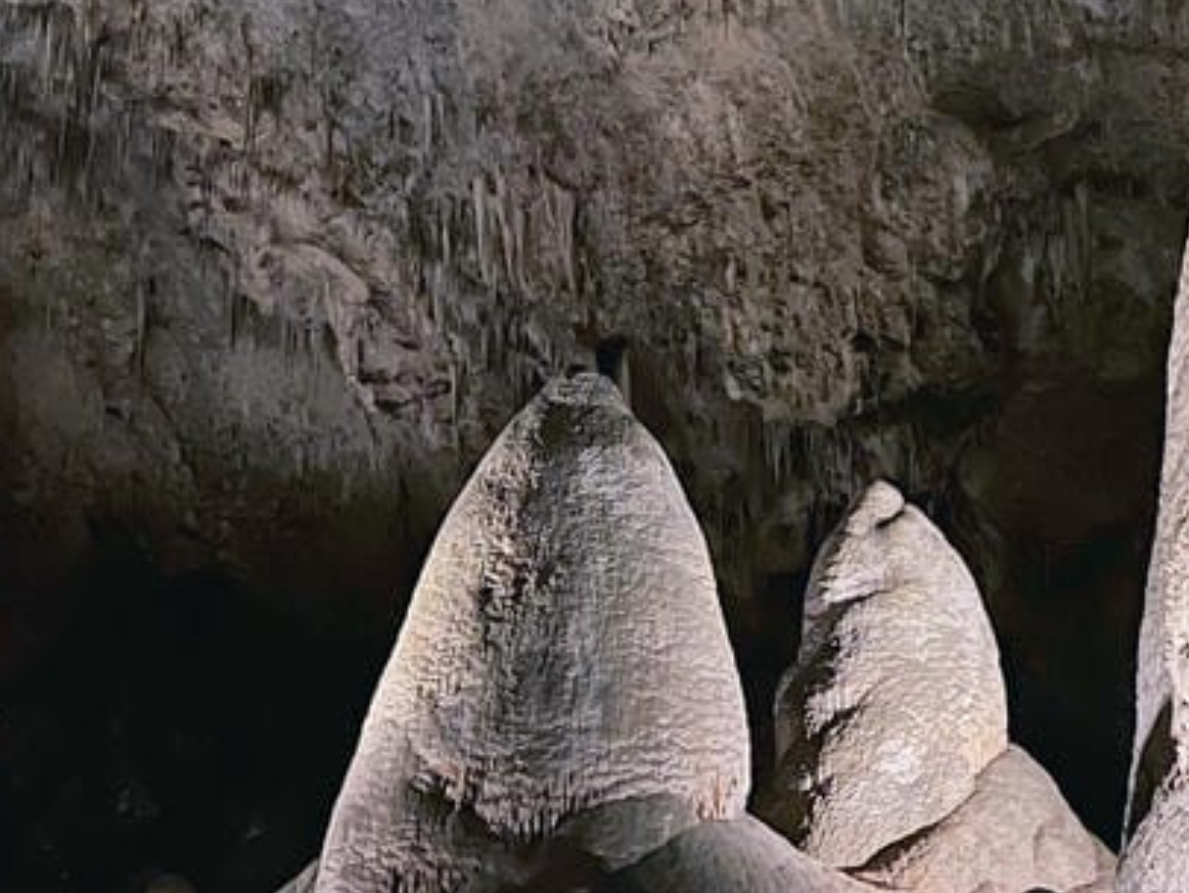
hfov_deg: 25.1
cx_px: 881
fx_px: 2646
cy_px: 123
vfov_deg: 18.9
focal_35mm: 77
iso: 640
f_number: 1.5
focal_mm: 5.7
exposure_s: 1/12
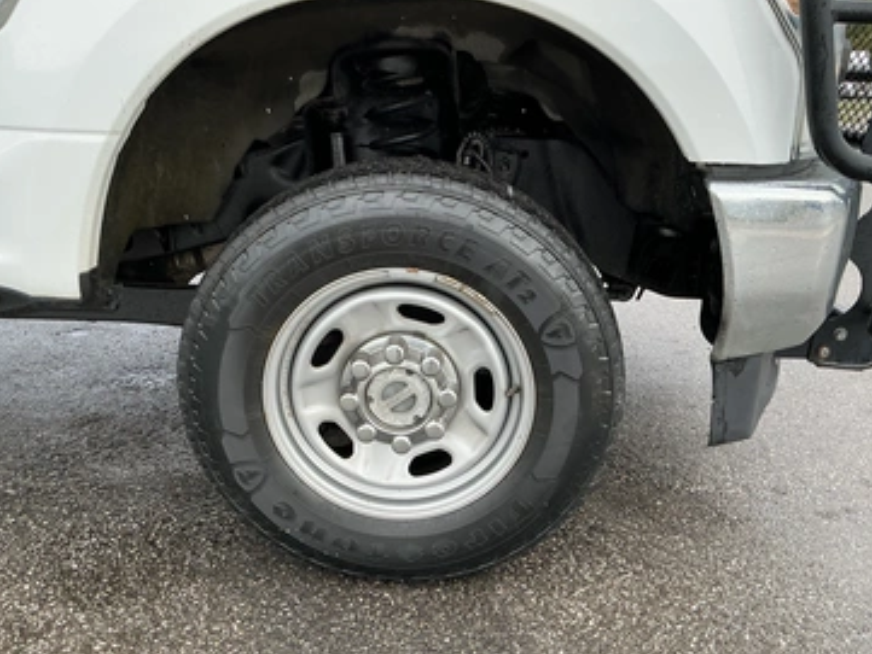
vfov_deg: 45.4
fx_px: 781
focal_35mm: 31
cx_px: 418
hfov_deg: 58.3
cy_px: 345
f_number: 1.8
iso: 25
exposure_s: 1/281
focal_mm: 3
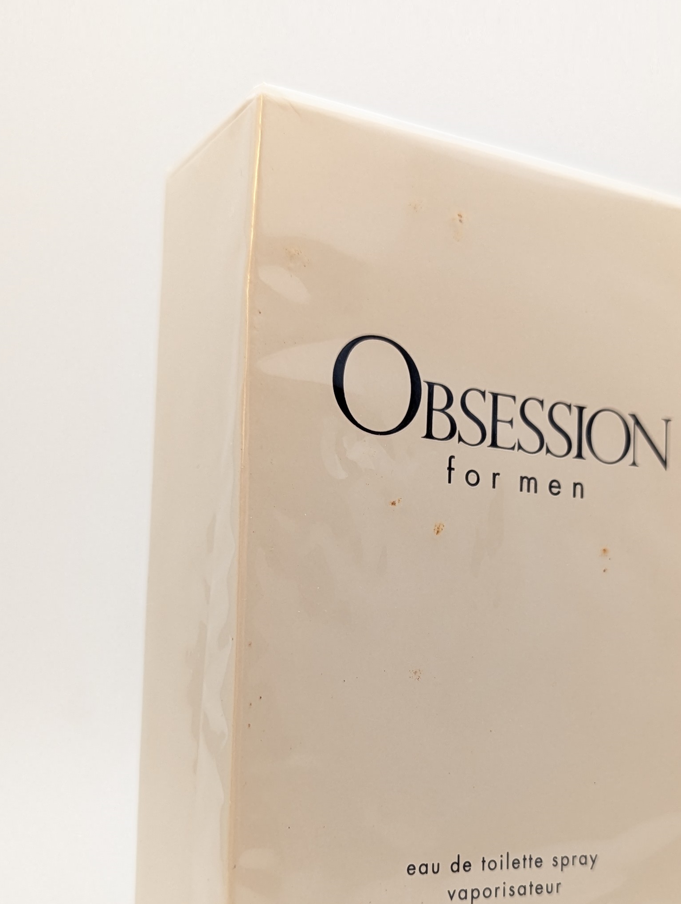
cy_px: 615
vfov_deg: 39.1
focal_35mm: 48
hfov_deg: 30.2
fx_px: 1256
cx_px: 444
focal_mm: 6.81
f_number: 1.85
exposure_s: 1/302
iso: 69
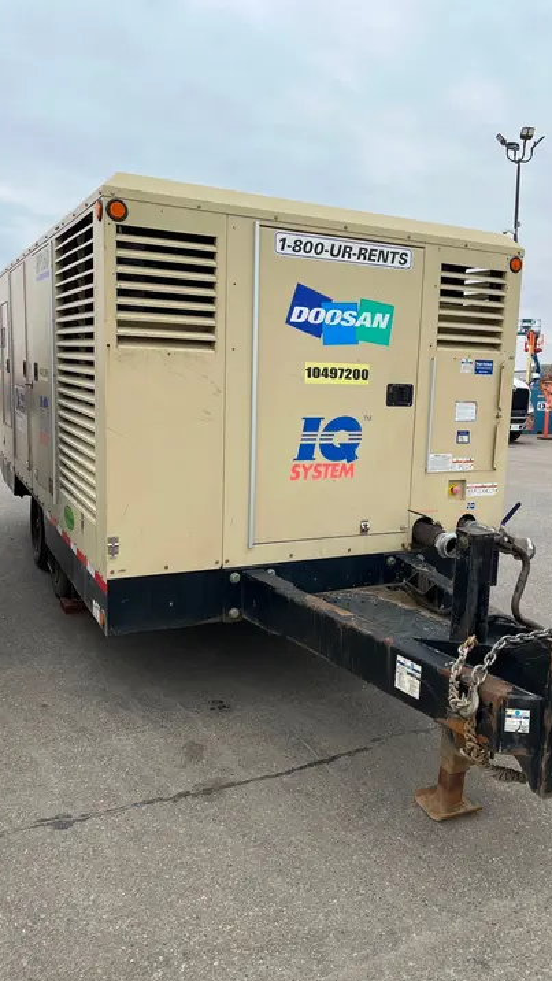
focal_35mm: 29
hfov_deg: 39.9
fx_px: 754
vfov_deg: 66.1
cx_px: 344
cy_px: 491
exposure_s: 1/928
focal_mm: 5.1
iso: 50
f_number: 1.6
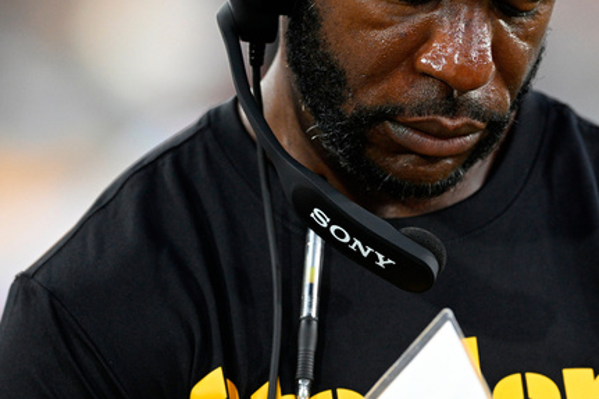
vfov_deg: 1.4
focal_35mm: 951
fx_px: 15817
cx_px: 473
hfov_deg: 2.2
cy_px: 154
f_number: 2.8
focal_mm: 400
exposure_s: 1/1000
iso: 1400
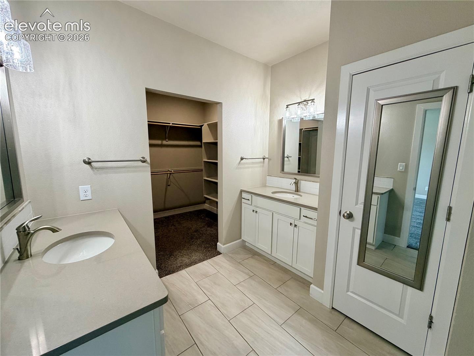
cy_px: 178
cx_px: 237
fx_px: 192
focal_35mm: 14
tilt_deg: -8.1
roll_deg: +0.4
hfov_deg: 102.1
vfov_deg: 85.7
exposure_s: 1/120
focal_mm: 2.22
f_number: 2.2
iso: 200
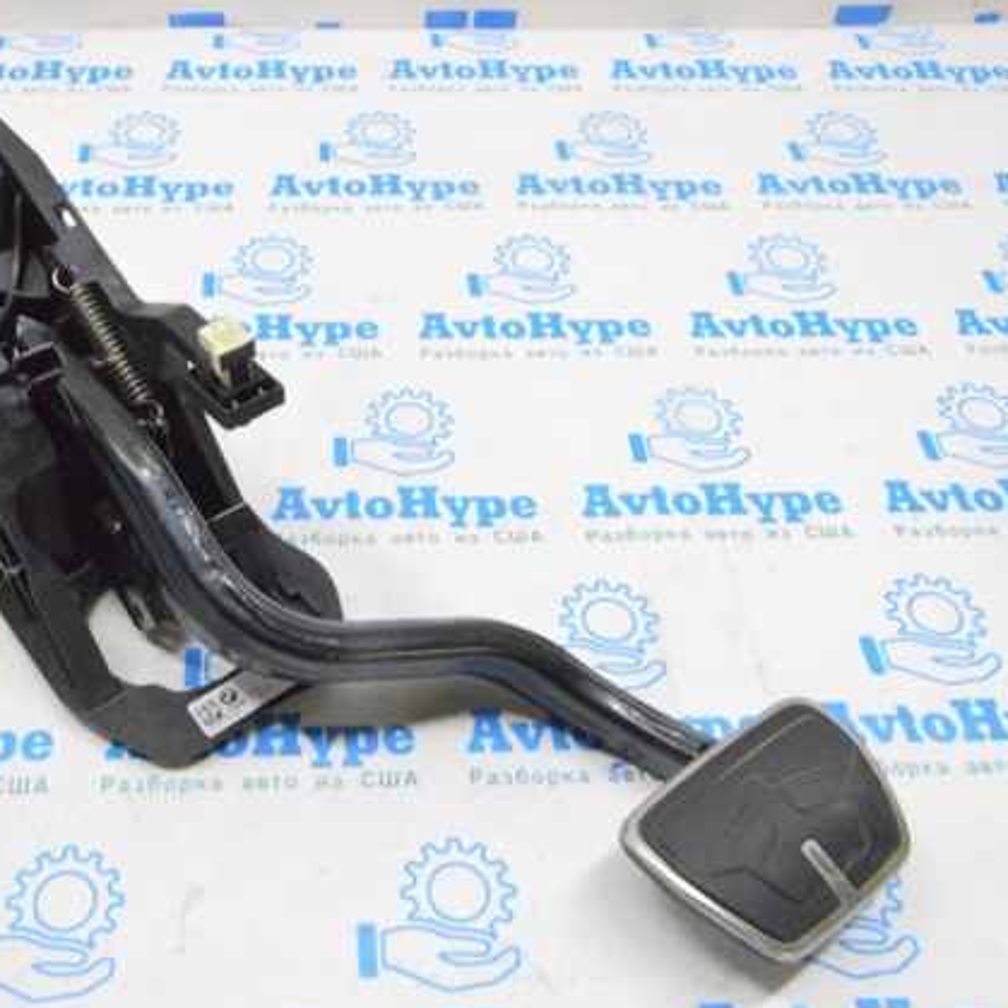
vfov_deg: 47.2
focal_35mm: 35
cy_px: 506
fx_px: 1153
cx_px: 320
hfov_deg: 46.3
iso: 6400
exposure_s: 1/15
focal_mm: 18
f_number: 20
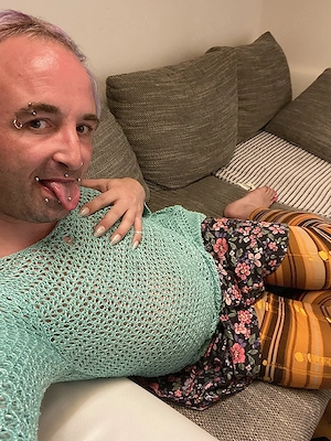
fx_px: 382
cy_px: 220
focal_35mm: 30
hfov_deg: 46.8
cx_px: 166
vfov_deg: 60.0
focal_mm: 2.71
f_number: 2.2
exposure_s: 1/33
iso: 320
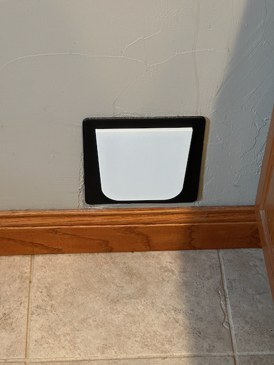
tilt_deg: -46.8
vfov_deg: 25.3
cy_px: 182
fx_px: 813
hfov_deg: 19.1
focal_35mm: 77
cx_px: 137
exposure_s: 1/41
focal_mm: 9
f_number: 2.8
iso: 500
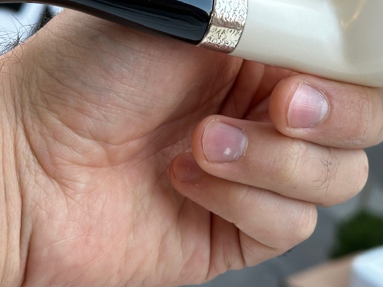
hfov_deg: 21.8
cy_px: 23
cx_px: 212
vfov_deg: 16.2
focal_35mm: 90
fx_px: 996
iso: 80
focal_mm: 6.86
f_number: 1.78
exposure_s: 1/100
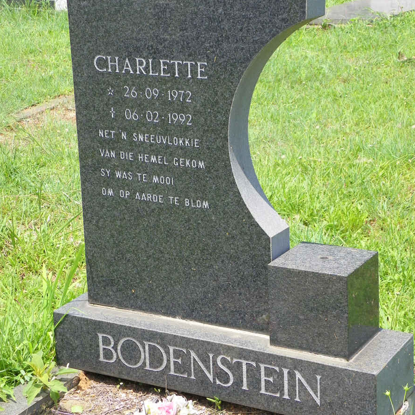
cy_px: 201
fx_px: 1153
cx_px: 206
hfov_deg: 20.4
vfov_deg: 20.4
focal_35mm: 85
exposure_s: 1/250
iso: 64
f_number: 4
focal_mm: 12.6
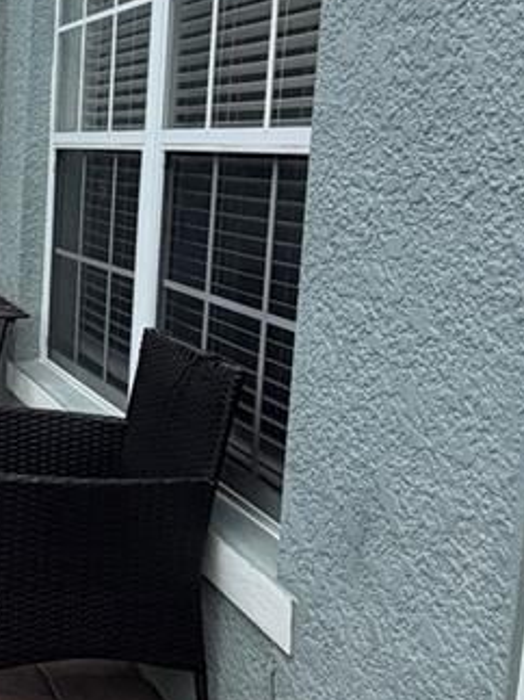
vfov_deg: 36.6
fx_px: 1050
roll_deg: -1.0
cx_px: -273
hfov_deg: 22.6
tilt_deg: -7.2
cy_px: 262
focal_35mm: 52
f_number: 2.2
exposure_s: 1/809
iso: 25
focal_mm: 2.22
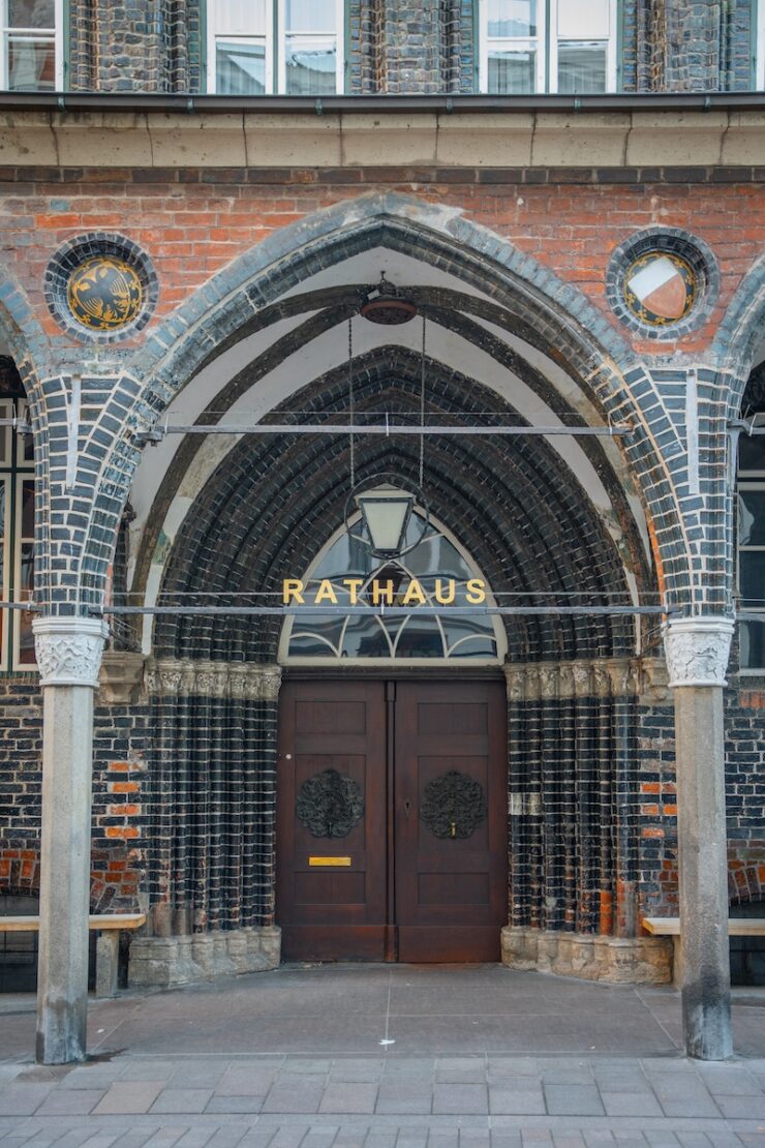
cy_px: 574
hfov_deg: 30.3
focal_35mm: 44
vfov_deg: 44.2
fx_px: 1412
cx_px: 382
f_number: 2.8
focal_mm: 44.3
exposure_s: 1/50
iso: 320
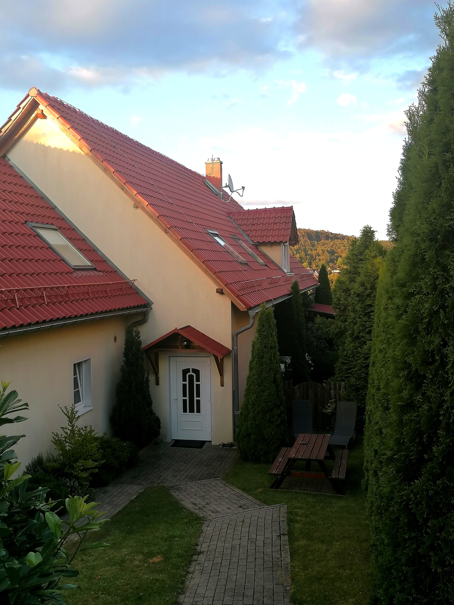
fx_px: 630
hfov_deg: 39.7
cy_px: 302
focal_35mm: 36
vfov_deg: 51.4
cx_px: 227
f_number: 1.8
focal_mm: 4.75
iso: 50
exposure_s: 1/251
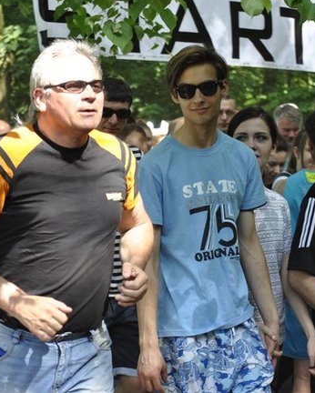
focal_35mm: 117
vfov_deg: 16.5
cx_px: 99
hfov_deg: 13.2
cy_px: 196
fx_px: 1359
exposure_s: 1/500
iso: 800
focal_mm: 55
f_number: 4
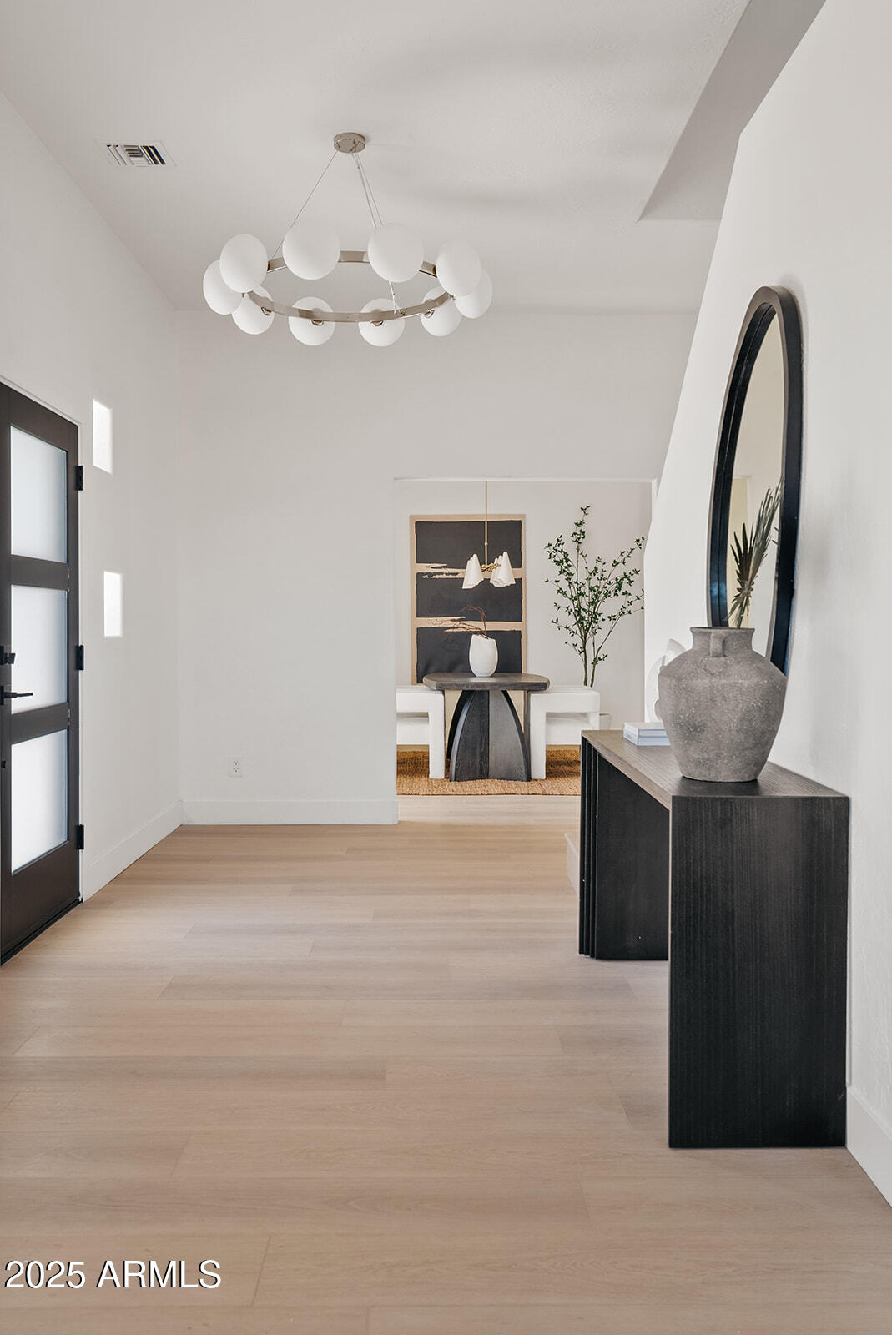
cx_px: 446
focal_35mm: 30
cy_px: 668
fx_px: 1113
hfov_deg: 43.7
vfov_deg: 61.9
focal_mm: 30
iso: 100
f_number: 8
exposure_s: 1/4
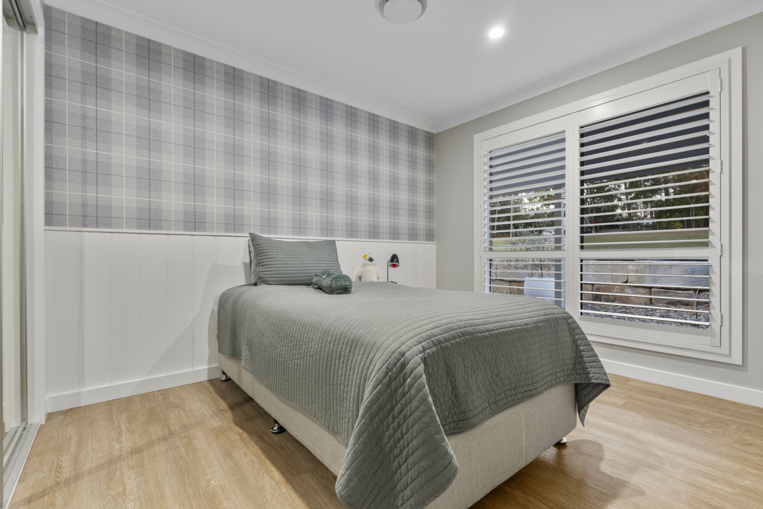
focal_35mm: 16
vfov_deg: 73.7
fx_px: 339
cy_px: 254
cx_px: 382
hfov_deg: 96.7
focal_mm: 16
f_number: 6.3
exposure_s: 1/6
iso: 3200
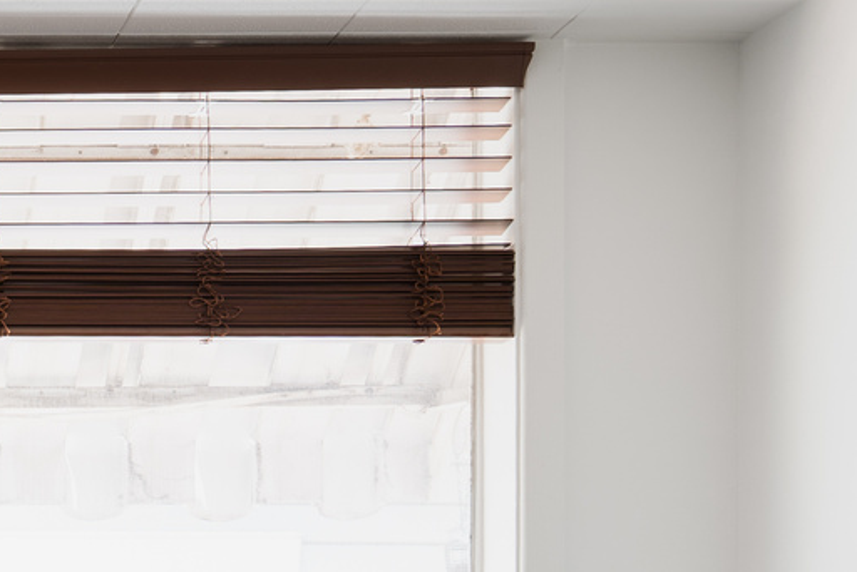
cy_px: 793
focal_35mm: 96
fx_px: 2287
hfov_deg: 18.8
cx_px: -412
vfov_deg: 13.6
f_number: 8
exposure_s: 1/1.25
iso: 100
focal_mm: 24
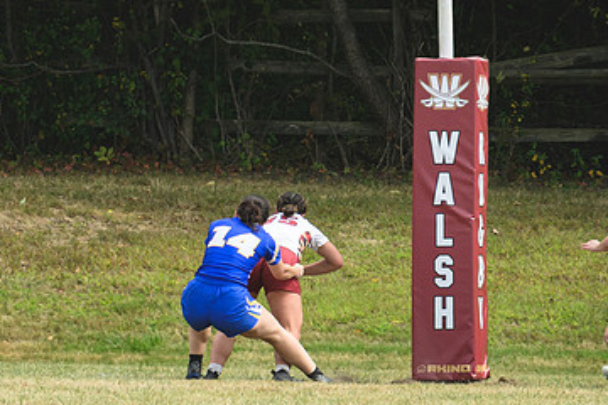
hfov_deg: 1.9
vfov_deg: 1.3
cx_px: 188
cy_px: 204
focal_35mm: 1081
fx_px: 18255
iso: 400
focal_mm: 380
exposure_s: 1/1000
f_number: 6
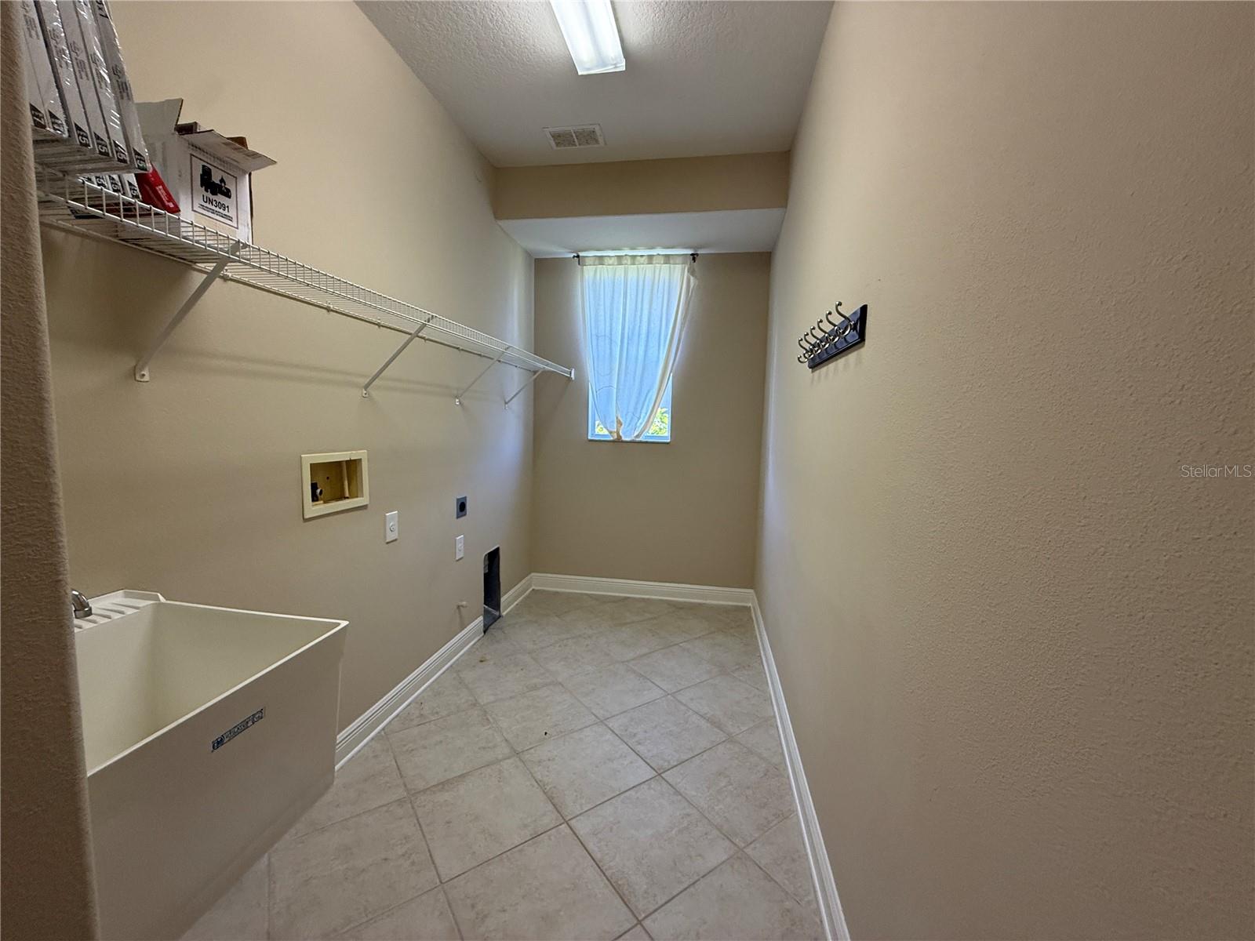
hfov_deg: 102.1
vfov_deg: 85.7
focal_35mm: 14
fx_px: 508
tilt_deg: -5.3
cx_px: 628
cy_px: 470
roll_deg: -1.2
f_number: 2.2
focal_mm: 2.22
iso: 250
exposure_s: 1/120
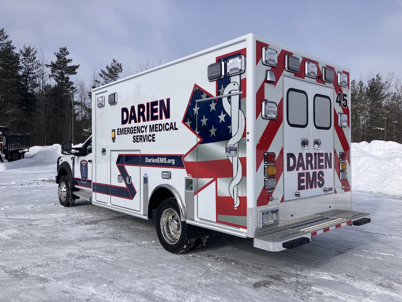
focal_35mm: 28
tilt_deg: +0.0
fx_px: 325
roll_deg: -0.7
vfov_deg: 49.7
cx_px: 201
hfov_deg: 63.4
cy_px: 151
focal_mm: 3.99
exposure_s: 1/4049
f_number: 1.8
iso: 32
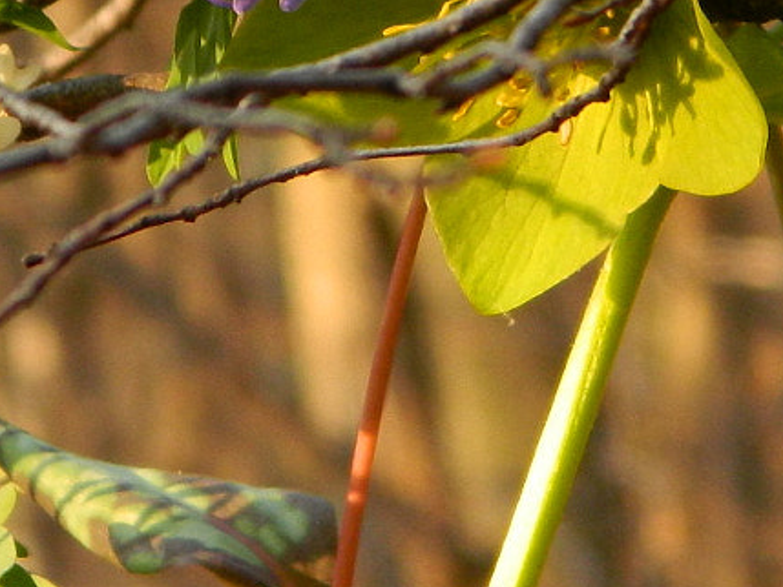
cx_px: 270
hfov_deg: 5.2
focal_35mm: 384
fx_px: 8688
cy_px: -252
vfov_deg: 3.9
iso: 140
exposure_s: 1/60
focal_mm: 18.6
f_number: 4.5
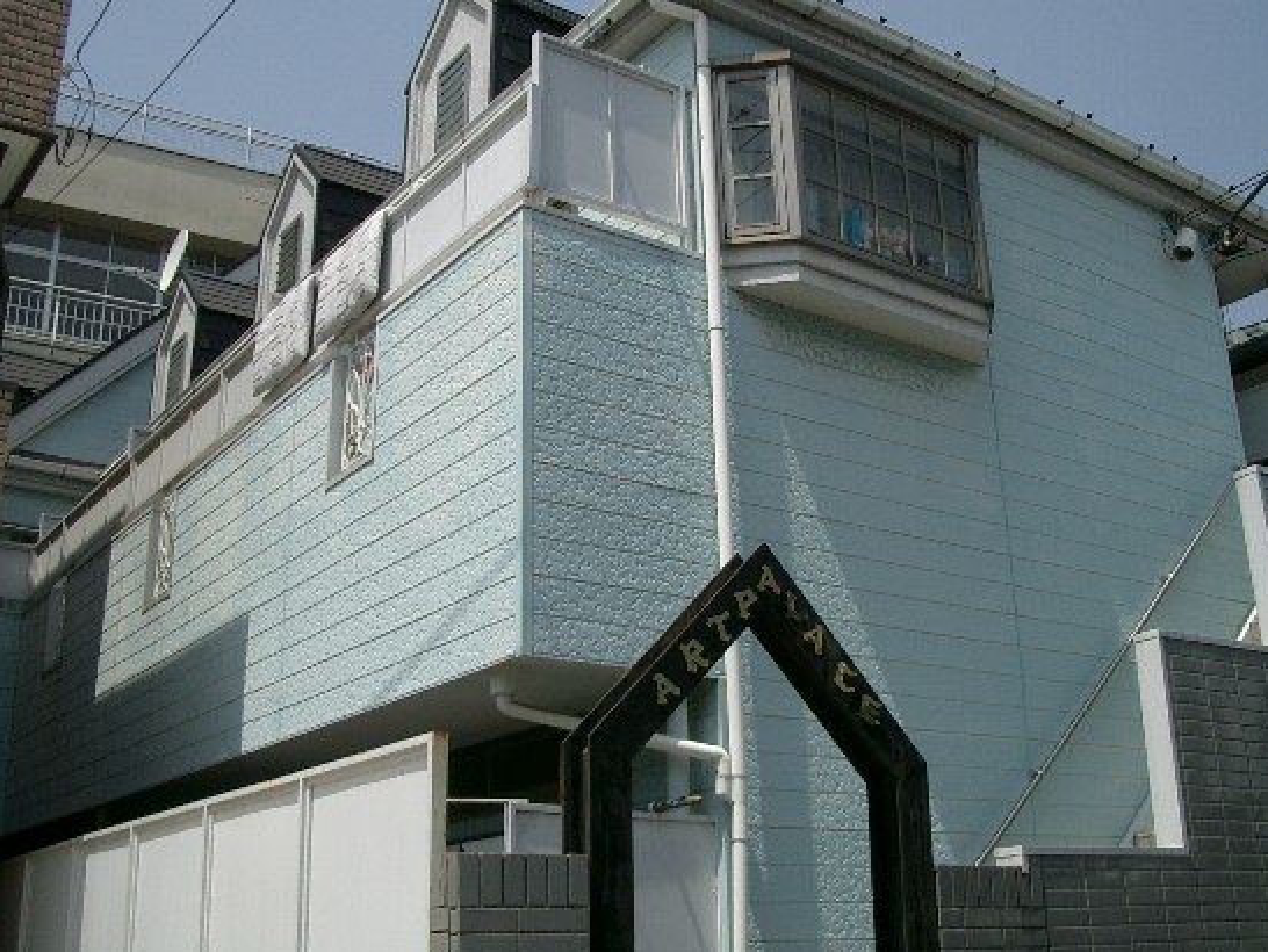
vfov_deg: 35.1
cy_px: 409
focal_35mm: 41
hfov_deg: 45.7
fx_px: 1503
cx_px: 667
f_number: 4.3
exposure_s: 1/640
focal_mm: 5.8
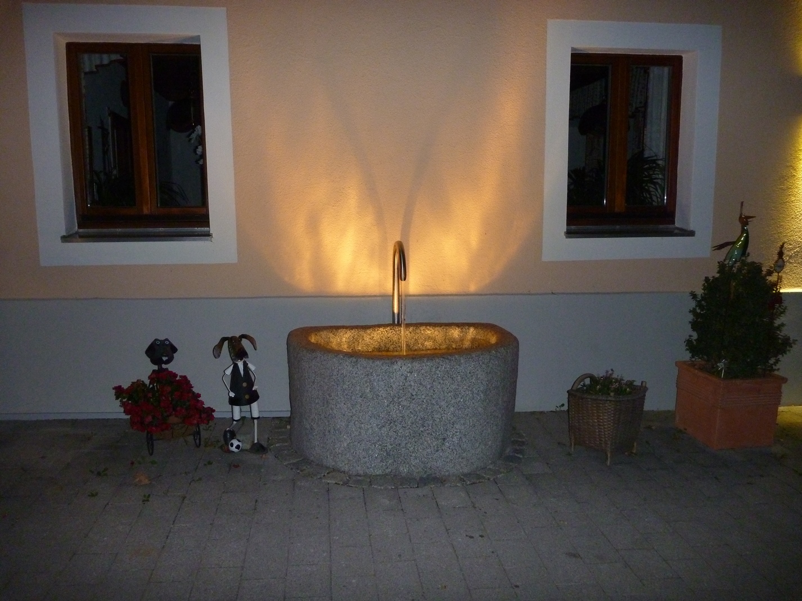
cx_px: 401
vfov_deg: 49.7
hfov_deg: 63.5
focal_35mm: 28
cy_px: 300
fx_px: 649
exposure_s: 1/10
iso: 400
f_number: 3.3
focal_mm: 4.9
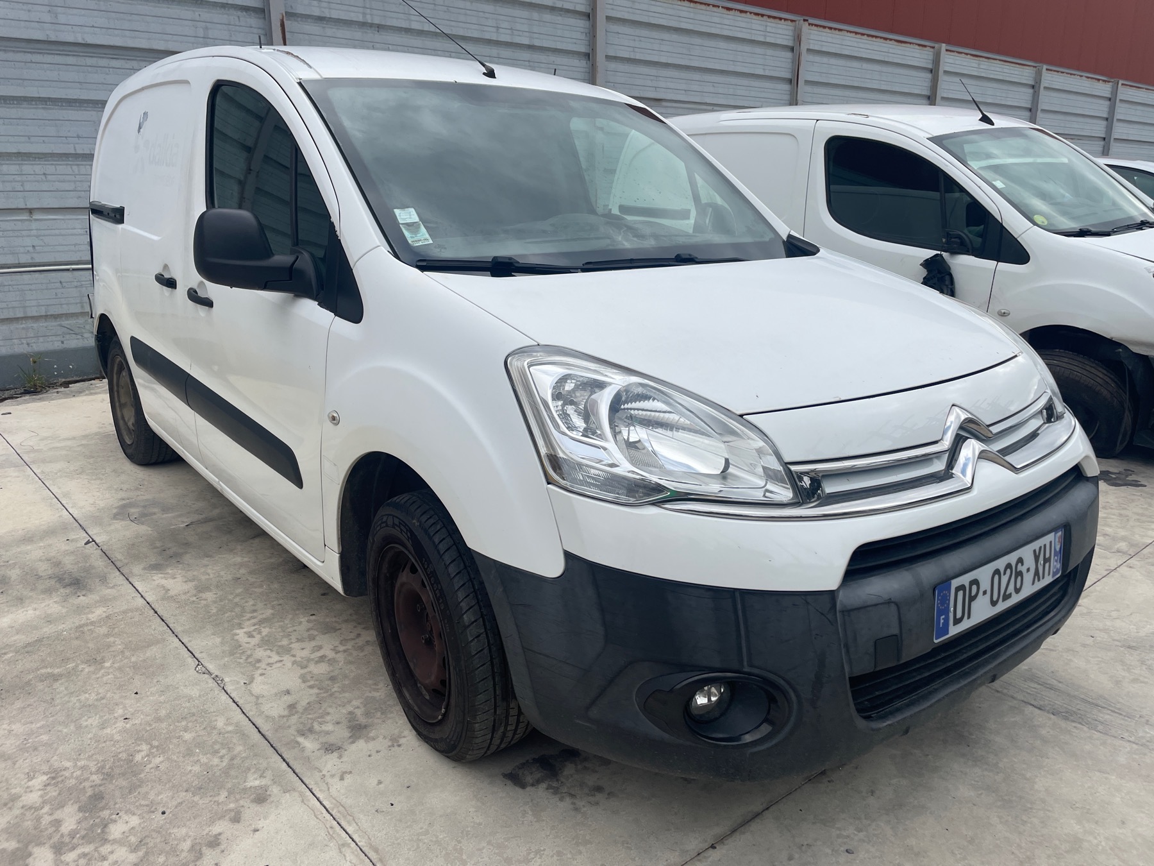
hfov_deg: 67.3
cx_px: 577
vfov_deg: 53.1
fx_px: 867
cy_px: 433
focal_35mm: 26
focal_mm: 4.2
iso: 32
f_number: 1.6
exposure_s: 1/2564
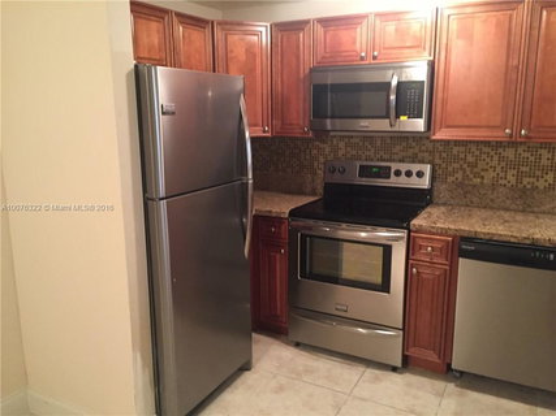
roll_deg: -0.5
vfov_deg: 48.2
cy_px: 208
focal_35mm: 29
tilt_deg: -9.5
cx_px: 278
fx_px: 466
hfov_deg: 61.7
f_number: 2.2
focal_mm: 4.15
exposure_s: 1/24
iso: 250
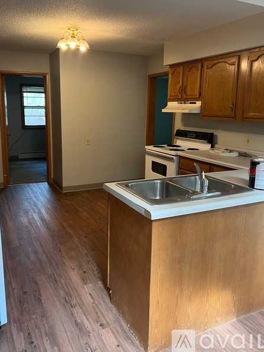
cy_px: 157
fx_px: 295
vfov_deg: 61.5
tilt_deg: -8.9
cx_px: 120
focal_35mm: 29
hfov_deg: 48.1
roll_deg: -1.1
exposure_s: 1/60
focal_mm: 5.7
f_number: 1.5
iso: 160
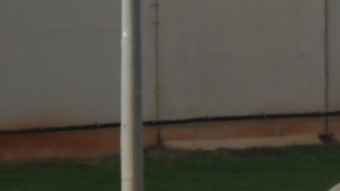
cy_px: 8
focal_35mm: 3773
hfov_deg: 0.6
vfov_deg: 0.3
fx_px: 34007
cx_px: 887
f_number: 5.6
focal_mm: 400
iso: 100
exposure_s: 1/1000
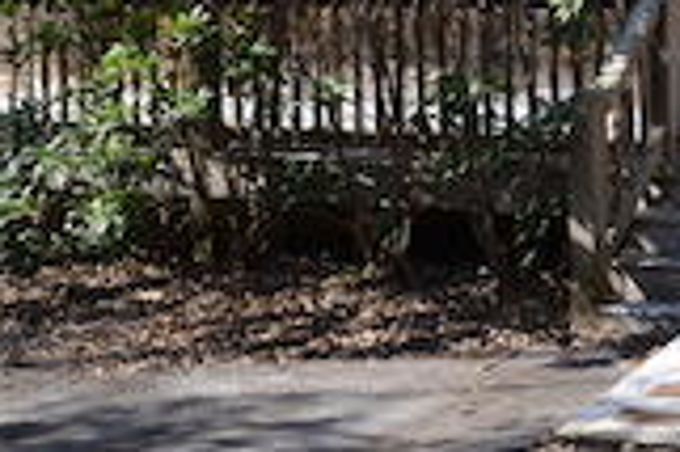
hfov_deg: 16.4
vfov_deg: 11.0
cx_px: 849
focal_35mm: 119
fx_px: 2245
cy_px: -232
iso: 200
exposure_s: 1/320
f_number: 6.3
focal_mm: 20
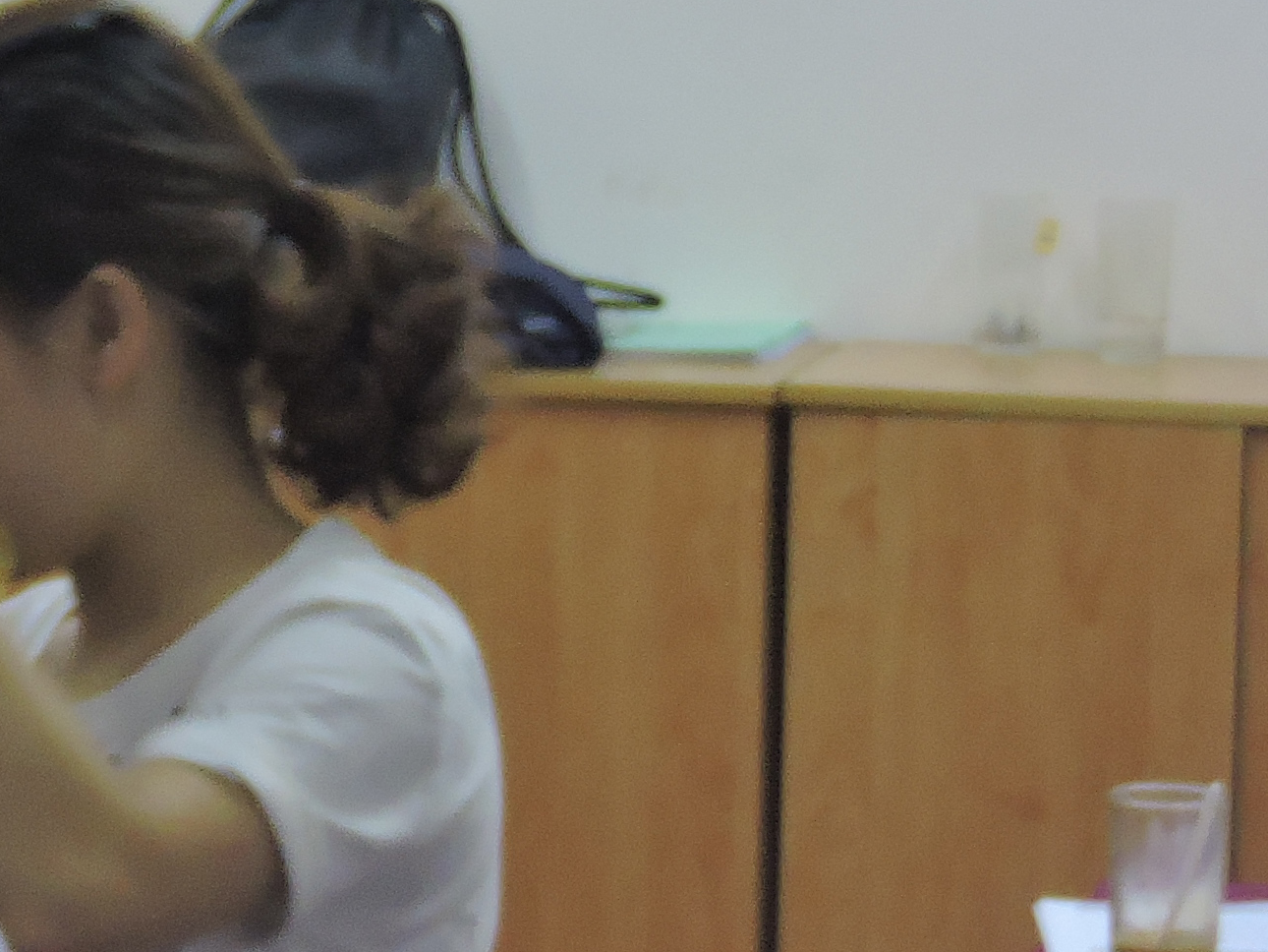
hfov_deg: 7.7
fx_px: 9159
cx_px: -973
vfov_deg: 5.9
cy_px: 592
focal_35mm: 250
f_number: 3.9
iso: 400
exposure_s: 1/20
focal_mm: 12.5
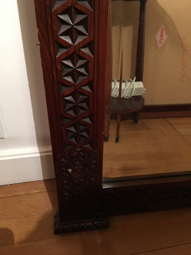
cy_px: 128
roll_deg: -0.8
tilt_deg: -36.7
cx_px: 96
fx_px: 213
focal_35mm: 29
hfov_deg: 48.2
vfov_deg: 61.7
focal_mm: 4.15
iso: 100
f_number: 2.2
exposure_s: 1/4
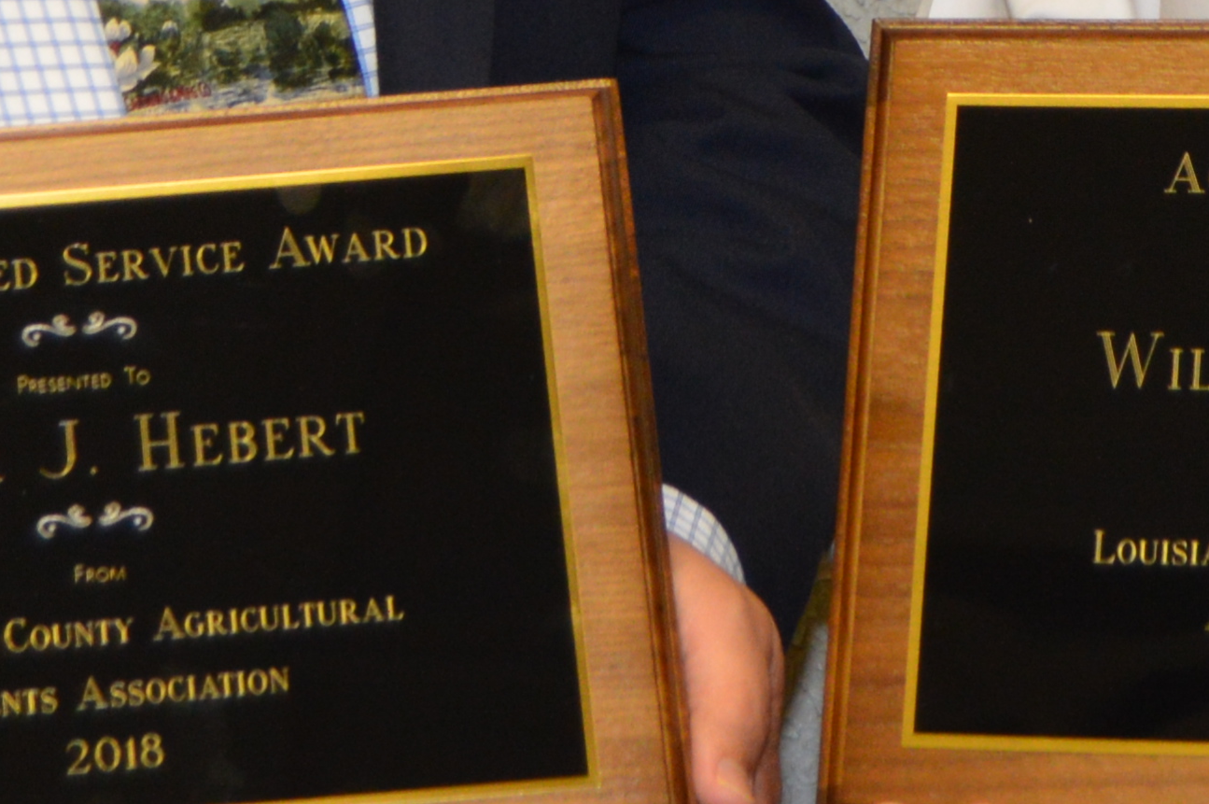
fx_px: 7952
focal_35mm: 237
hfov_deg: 8.7
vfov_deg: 5.7
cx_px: 654
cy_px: -285
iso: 560
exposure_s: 1/60
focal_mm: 34
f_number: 4.5
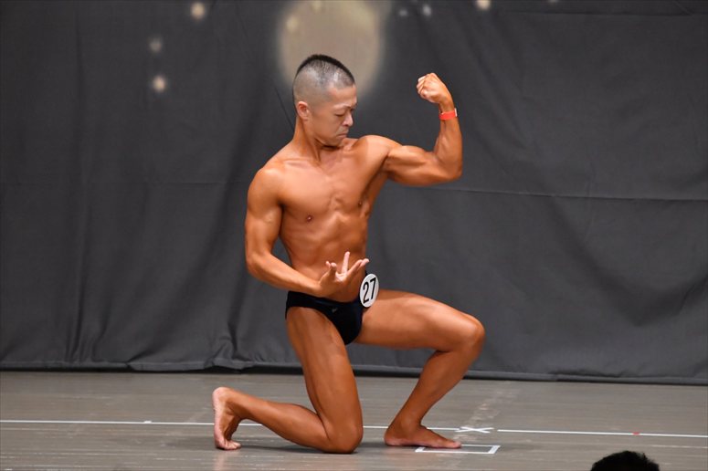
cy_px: 236
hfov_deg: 6.5
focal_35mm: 315
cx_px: 354
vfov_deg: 4.4
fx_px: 6192
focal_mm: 210
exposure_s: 1/400
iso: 6400
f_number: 5.6
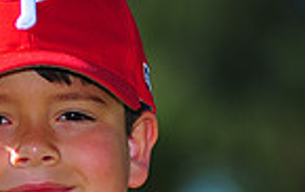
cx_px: 44
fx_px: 6108
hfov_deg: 2.9
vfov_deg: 1.8
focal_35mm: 734
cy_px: 287
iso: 200
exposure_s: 1/1000
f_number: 4
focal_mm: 180
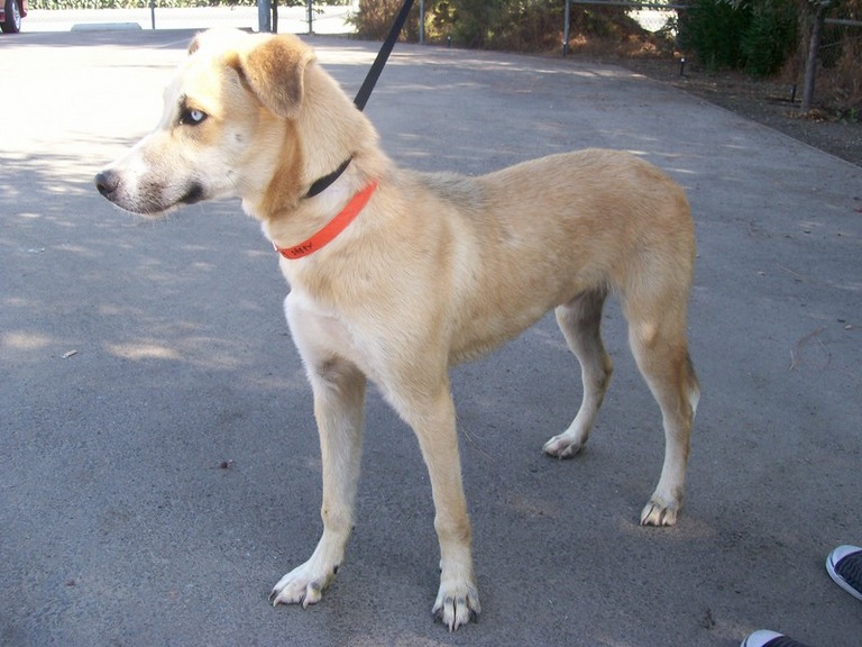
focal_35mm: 36
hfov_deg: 51.4
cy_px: 324
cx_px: 431
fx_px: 896
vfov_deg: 39.7
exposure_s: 1/257
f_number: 2.7
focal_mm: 6
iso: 80
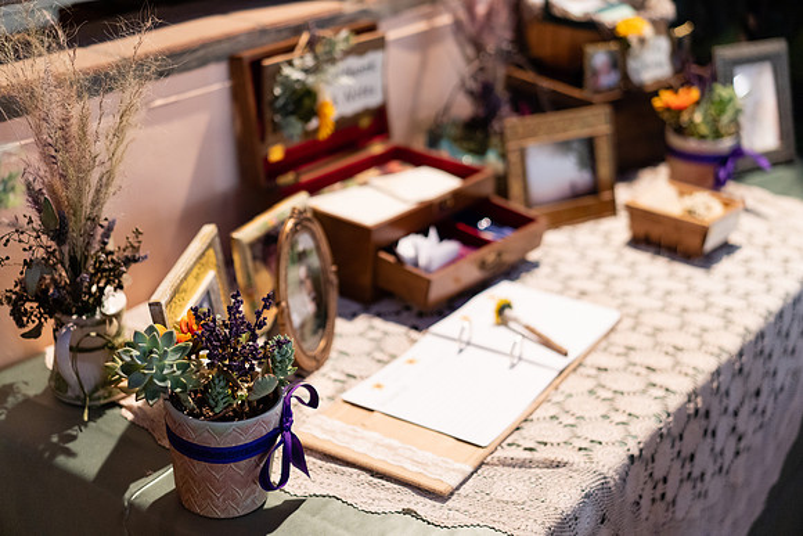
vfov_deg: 24.6
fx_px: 1227
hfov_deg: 36.2
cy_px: 268
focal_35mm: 55
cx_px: 402
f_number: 2
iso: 1000
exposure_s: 1/125
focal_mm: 55
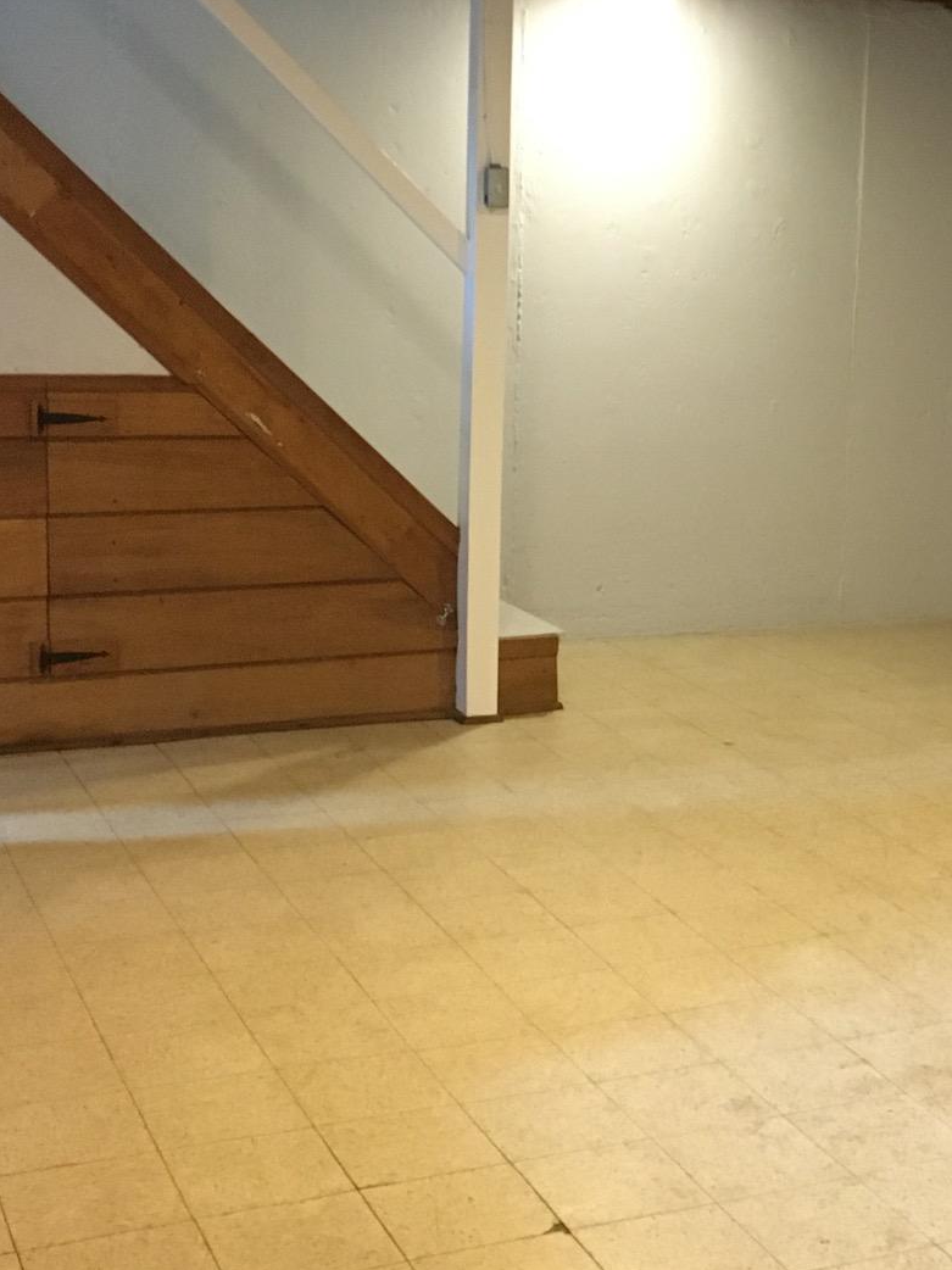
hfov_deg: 25.0
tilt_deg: -7.5
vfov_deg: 33.7
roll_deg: -2.1
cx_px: 817
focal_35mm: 57
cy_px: 503
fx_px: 2091
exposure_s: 1/15
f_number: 2.2
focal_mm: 4.15
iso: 250
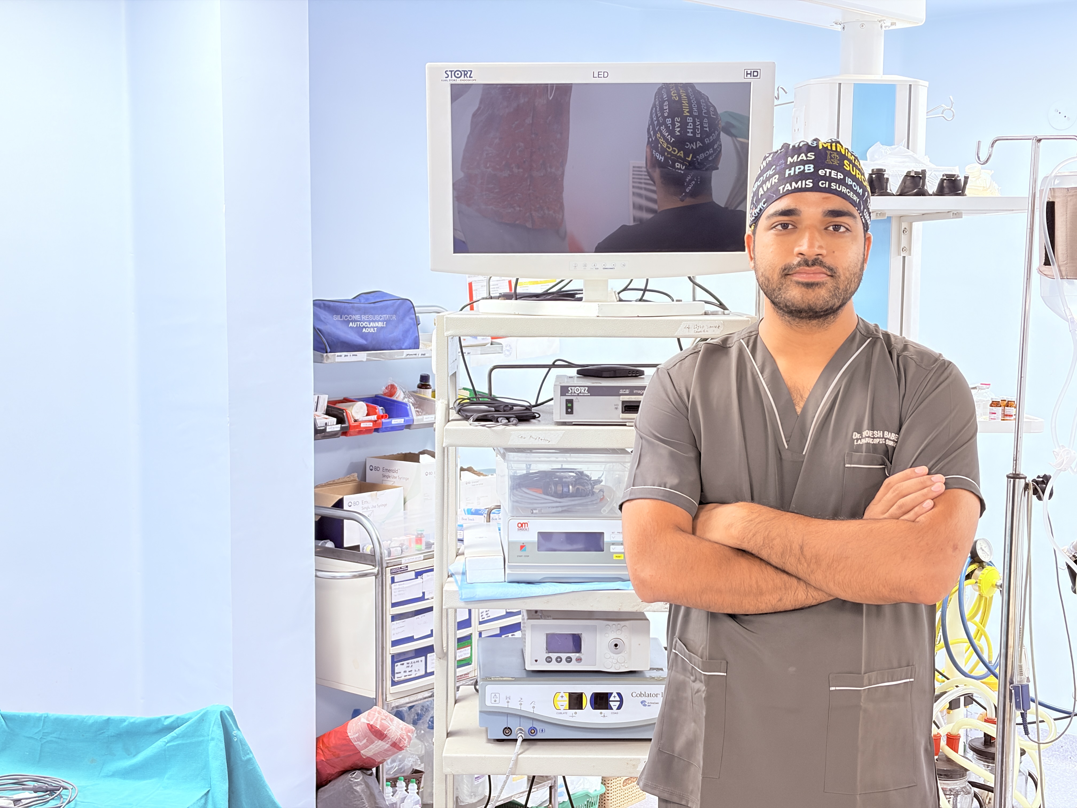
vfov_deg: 28.0
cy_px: 404
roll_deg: +0.6
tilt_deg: -4.2
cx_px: 538
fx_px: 1618
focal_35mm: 52
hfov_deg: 36.8
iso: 125
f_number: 1.6
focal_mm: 5.96
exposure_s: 1/33
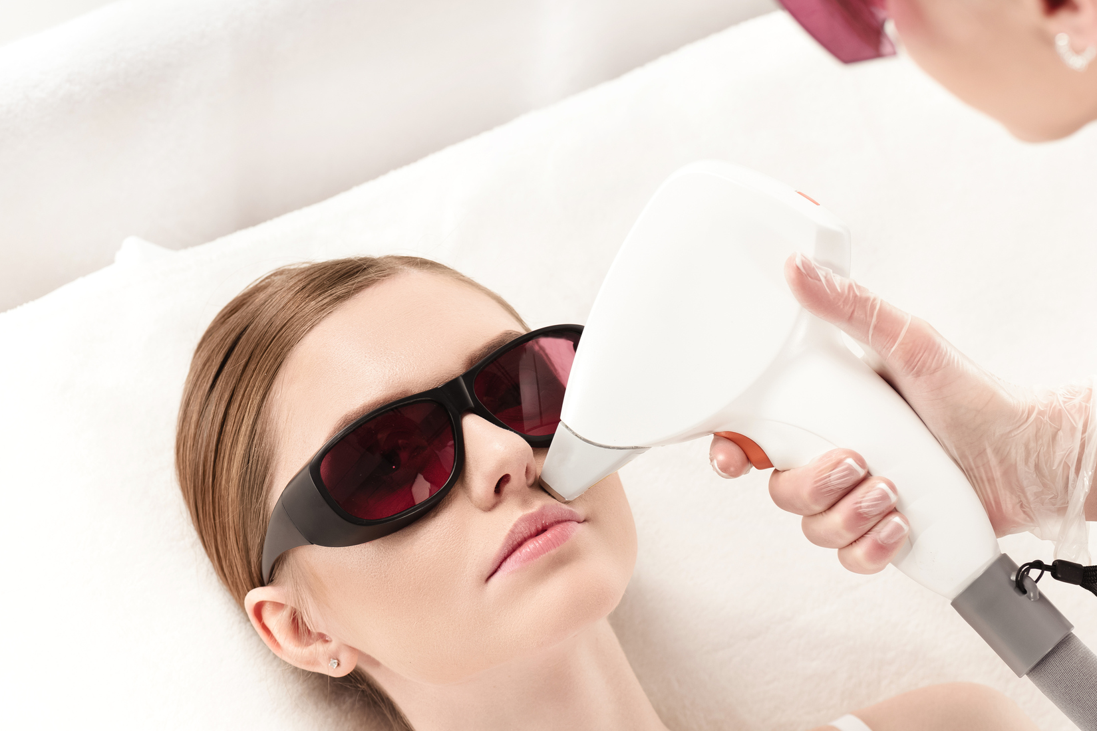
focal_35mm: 135
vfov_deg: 10.2
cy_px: 400
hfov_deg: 15.2
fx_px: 4114
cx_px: 643
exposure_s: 1/50
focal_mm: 105
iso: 160
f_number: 6.3
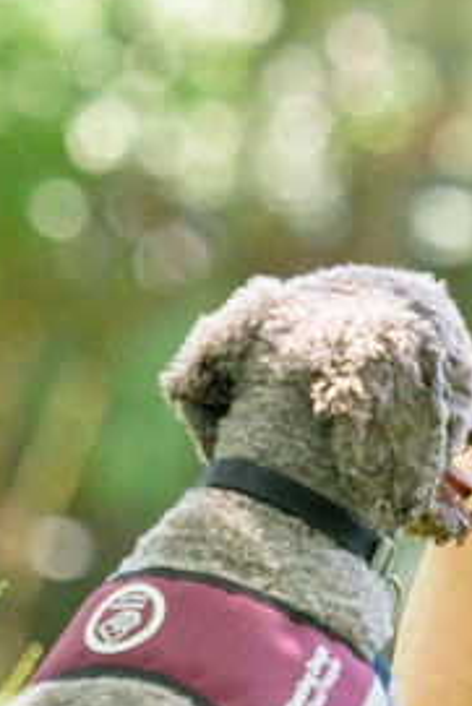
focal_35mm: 830
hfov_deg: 1.7
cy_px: 315
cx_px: 571
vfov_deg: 2.5
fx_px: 16301
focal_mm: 150
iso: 1000
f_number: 2.8
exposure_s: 1/2500
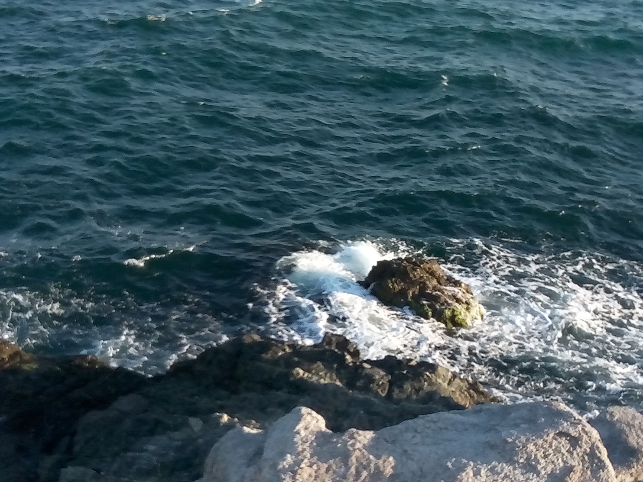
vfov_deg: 26.4
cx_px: 363
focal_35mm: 55
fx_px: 1022
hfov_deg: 34.9
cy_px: 320
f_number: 2
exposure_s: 1/513
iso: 113
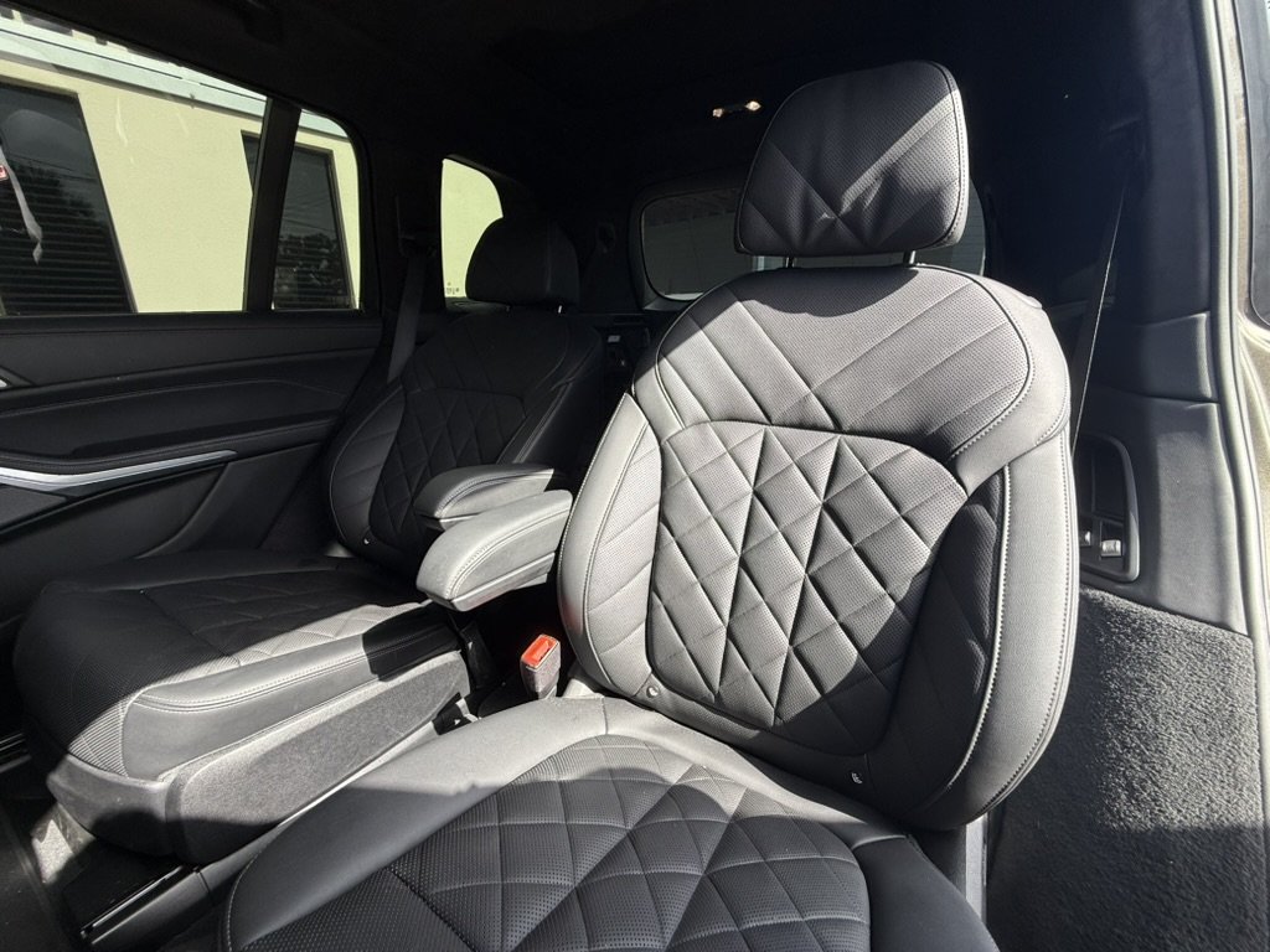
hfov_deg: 102.1
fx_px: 514
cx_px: 635
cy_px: 476
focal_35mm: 14
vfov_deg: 85.7
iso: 50
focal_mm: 2.22
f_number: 2.2
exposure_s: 1/158
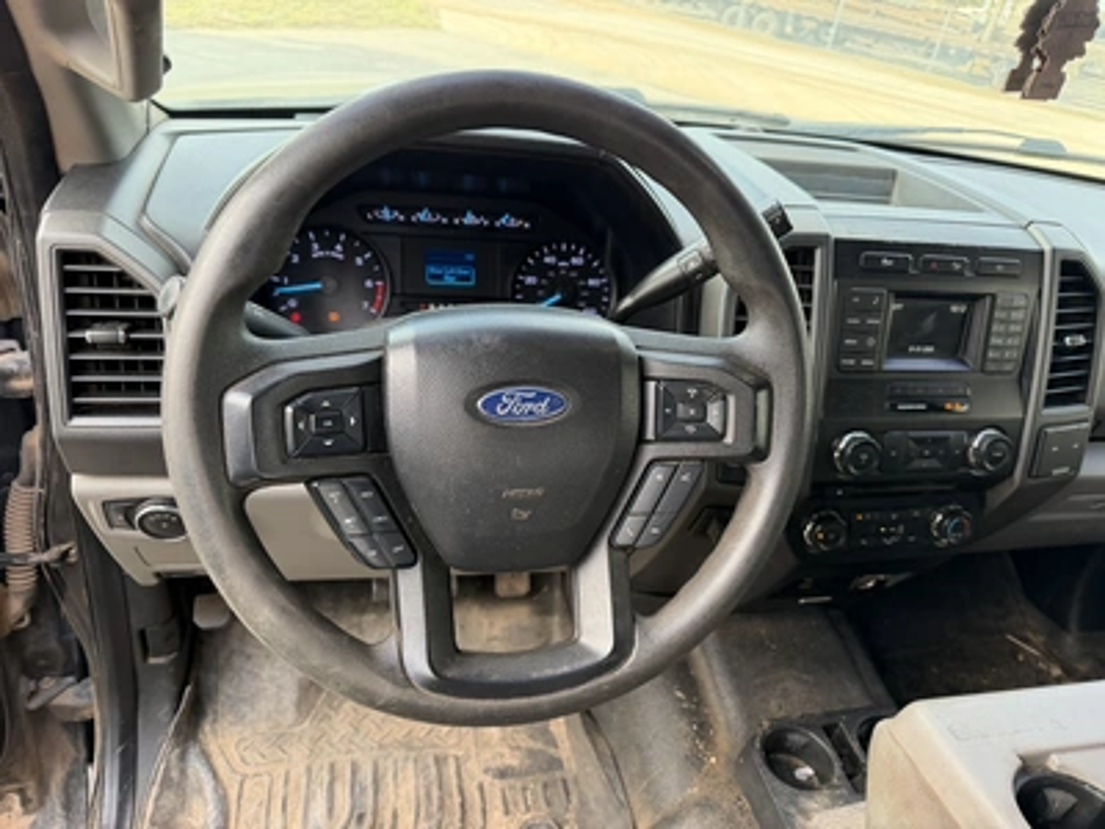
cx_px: 552
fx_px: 766
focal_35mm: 24
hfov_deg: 71.6
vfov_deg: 56.8
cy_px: 414
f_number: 1.78
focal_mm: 6.76
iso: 200
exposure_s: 1/234
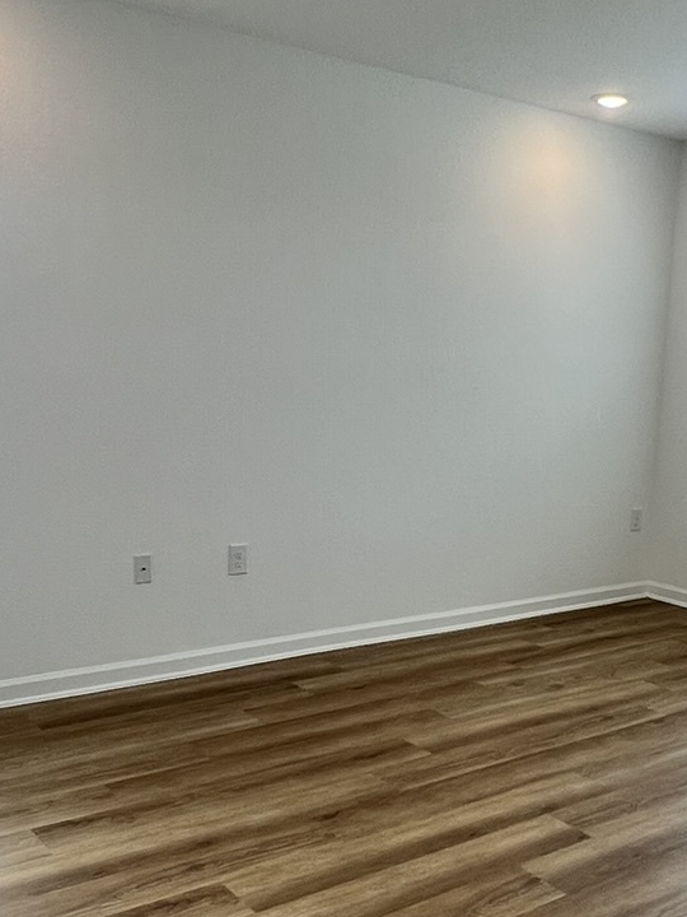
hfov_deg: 38.4
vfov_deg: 50.0
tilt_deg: -7.5
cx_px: 425
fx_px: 979
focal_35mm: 37
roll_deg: -2.1
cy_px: 522
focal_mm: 1.57
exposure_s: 1/120
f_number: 1.8
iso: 50
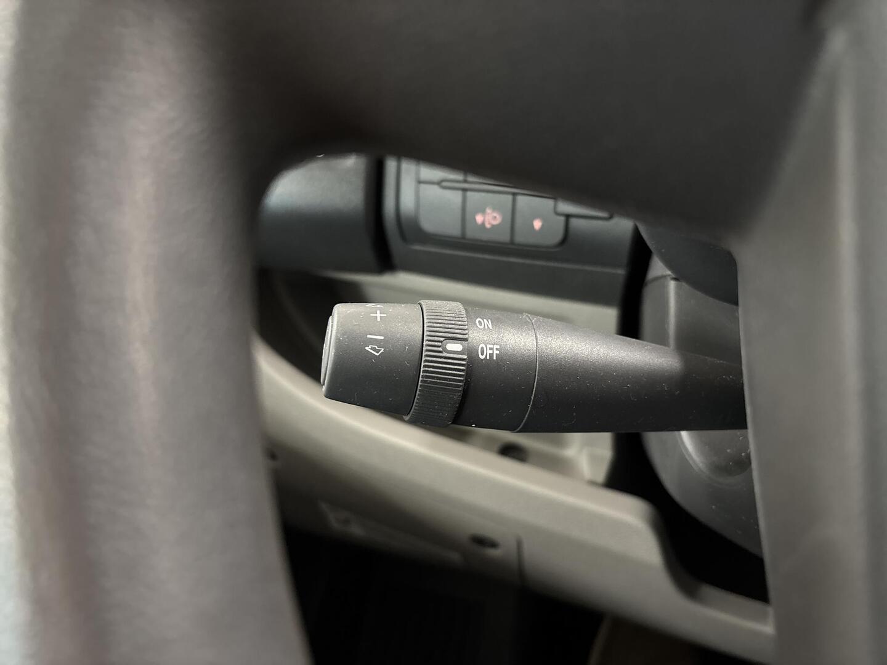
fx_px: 666
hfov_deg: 67.3
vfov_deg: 53.1
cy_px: 332
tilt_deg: -38.6
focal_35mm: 26
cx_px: 444
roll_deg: +5.0
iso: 640
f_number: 1.6
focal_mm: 5.96
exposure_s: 1/25
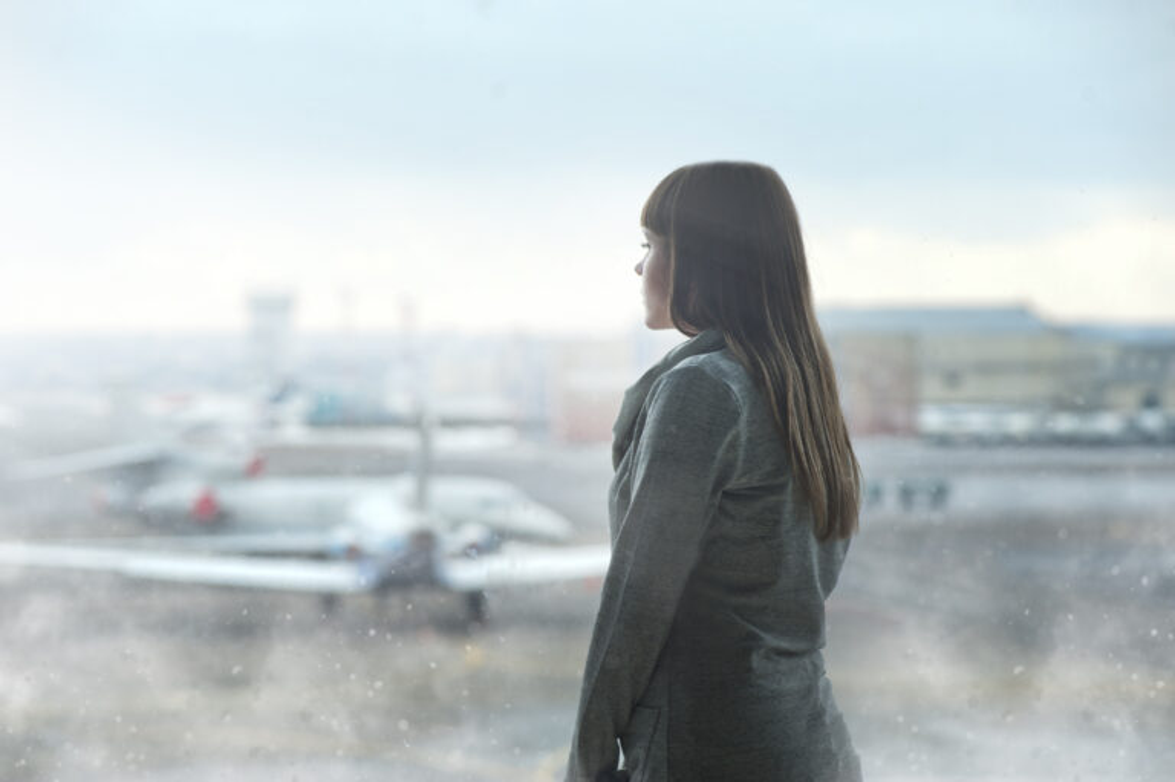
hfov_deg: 16.4
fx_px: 4077
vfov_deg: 11.0
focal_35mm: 125
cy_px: 391
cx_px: 588
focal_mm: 125
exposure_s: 1/160
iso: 160
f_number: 5
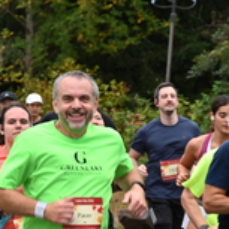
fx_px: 1602
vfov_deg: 8.2
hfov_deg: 8.2
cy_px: 150
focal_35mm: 214
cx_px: 55
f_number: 6
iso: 500
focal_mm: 70
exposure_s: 1/125
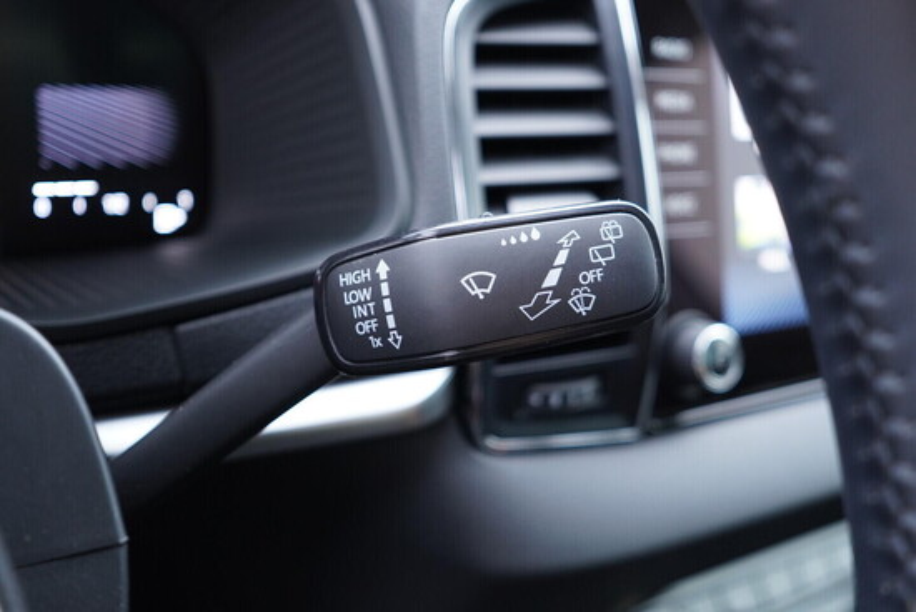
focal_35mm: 36
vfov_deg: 36.9
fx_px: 916
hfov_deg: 53.1
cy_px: 306
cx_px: 458
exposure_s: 1/40
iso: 640
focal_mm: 24
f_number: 2.8
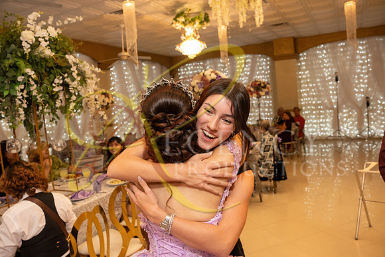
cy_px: 128
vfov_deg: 46.4
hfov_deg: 65.5
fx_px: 300
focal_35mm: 28
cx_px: 192
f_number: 5.6
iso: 5000
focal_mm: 28
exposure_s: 1/125
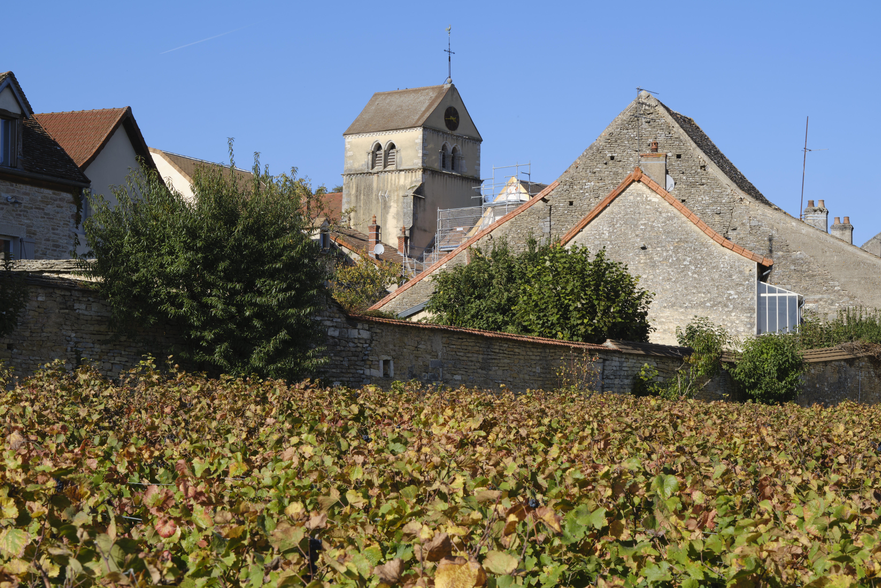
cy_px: 294
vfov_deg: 18.2
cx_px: 440
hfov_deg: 27.0
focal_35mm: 75
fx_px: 1835
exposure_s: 1/125
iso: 160
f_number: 14
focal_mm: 50
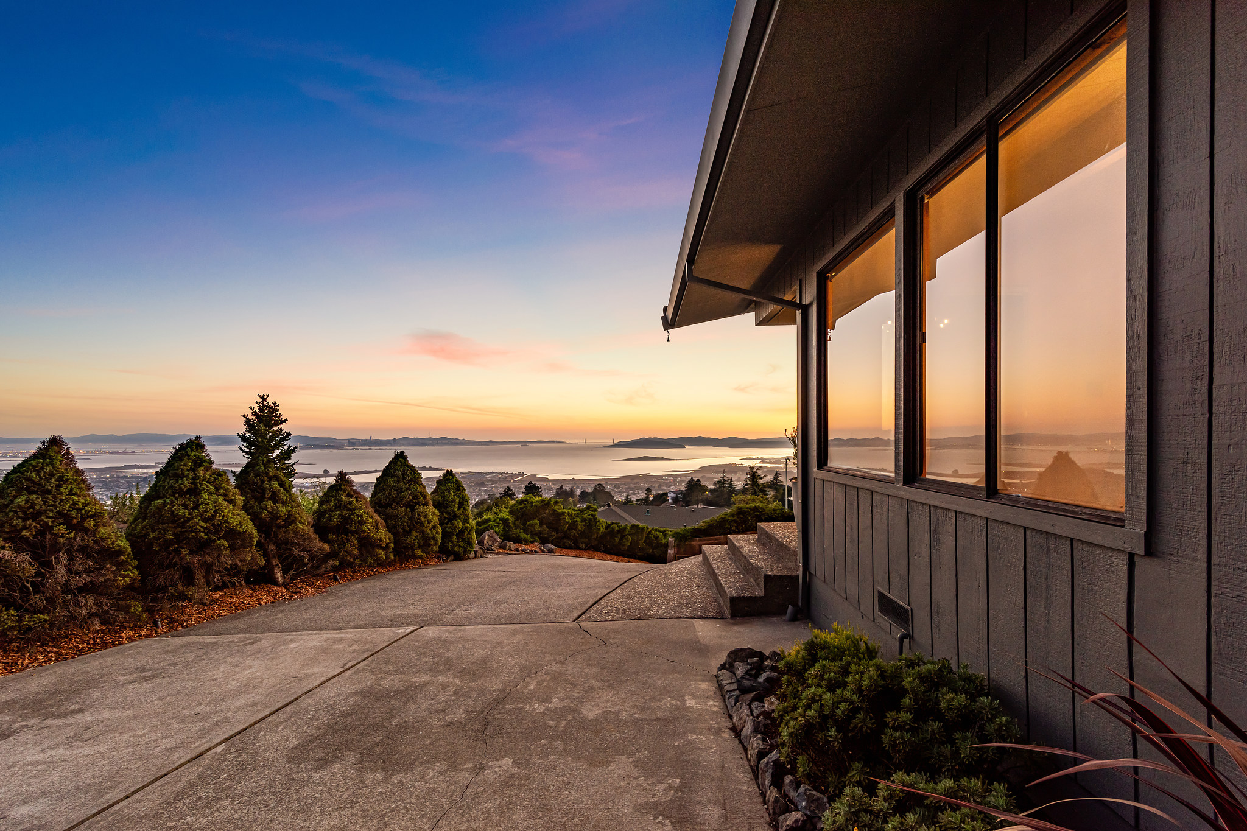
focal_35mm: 15
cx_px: 624
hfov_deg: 100.4
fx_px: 520
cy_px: 416
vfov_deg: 77.3
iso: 400
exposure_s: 1/6
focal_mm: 15
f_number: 11
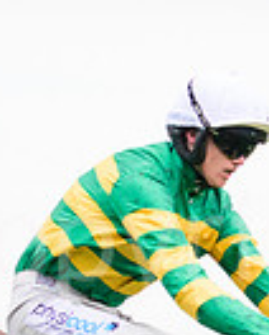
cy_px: 548
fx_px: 5630
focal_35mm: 567
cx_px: 182
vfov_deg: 3.4
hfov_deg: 2.7
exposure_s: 1/1600
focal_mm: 105
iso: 1600
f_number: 5.6
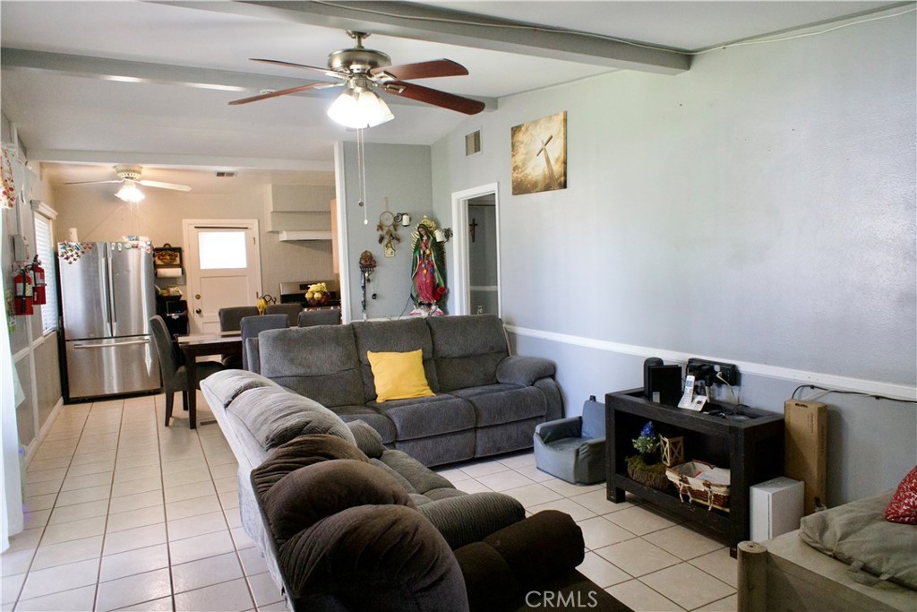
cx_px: 458
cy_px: 306
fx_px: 611
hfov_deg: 73.7
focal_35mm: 24
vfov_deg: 53.1
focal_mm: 16
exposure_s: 1/60
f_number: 5.6
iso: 2500
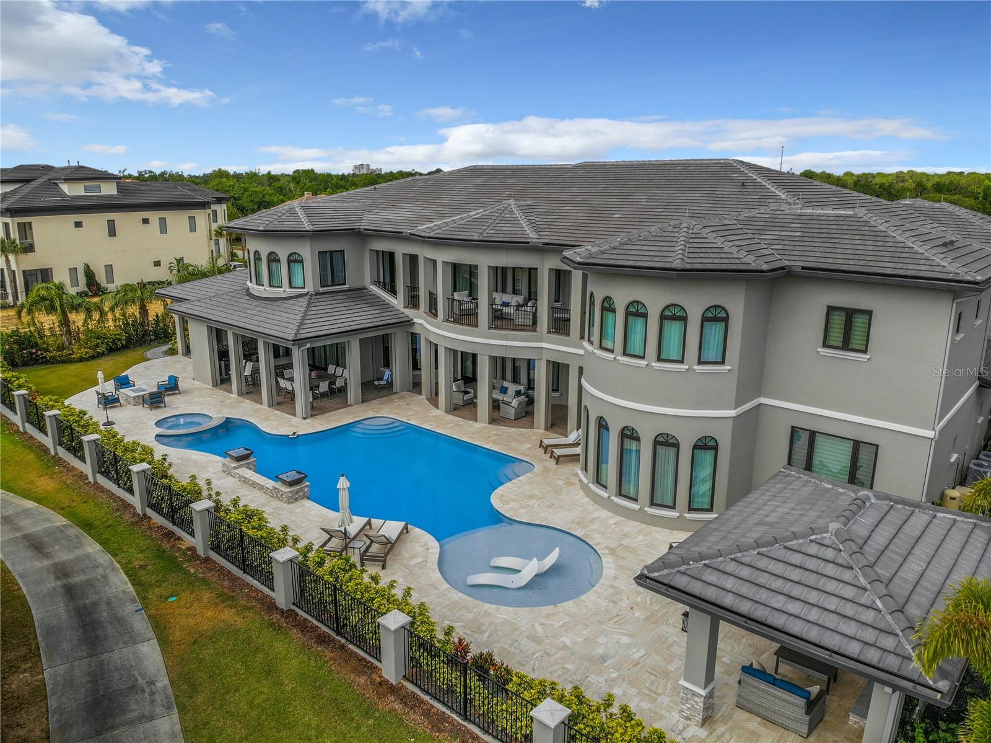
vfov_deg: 56.8
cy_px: 372
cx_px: 496
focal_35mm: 24
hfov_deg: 71.6
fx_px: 687
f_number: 2.8
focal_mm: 4.5
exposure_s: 1/900
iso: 105
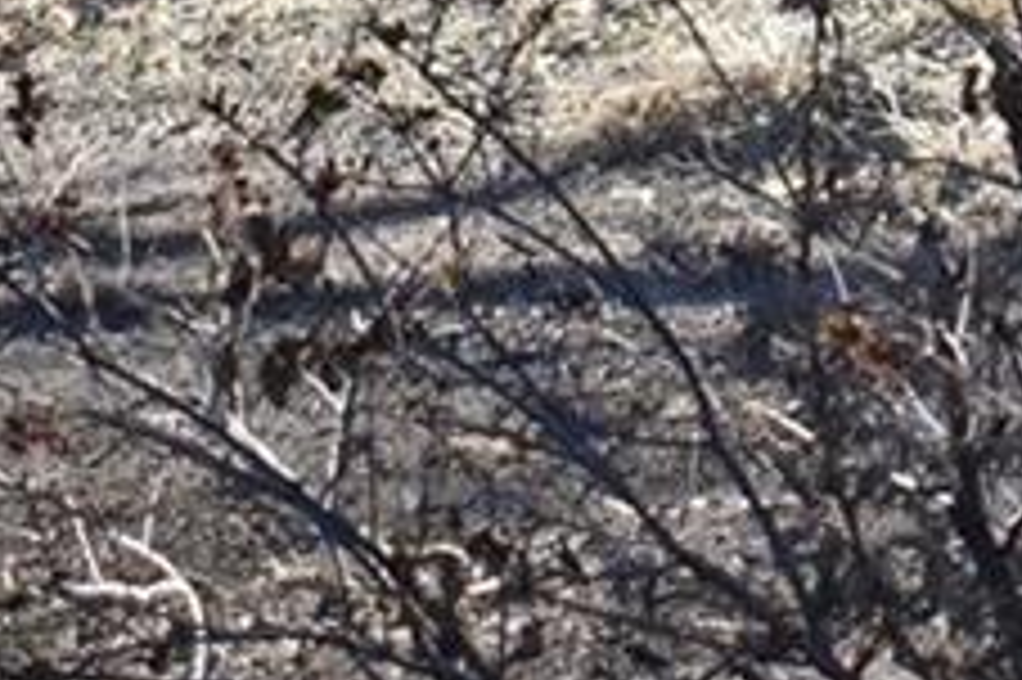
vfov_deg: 5.6
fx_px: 6610
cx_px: 1396
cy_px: -1202
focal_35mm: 233
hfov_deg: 8.7
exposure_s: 1/3200
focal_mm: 22
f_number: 3.8
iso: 720
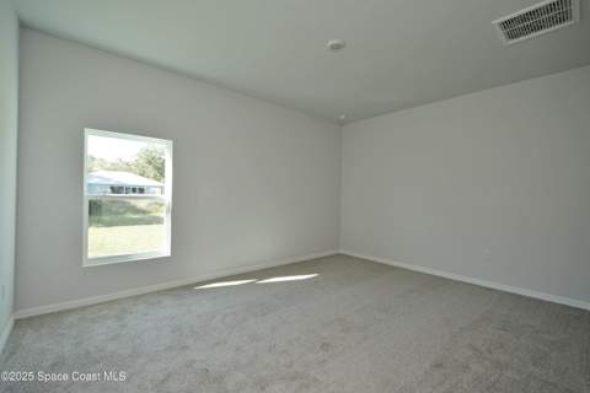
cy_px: 196
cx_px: 295
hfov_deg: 100.4
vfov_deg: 77.3
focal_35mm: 15
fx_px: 246
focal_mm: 10
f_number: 4
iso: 200
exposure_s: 1/60
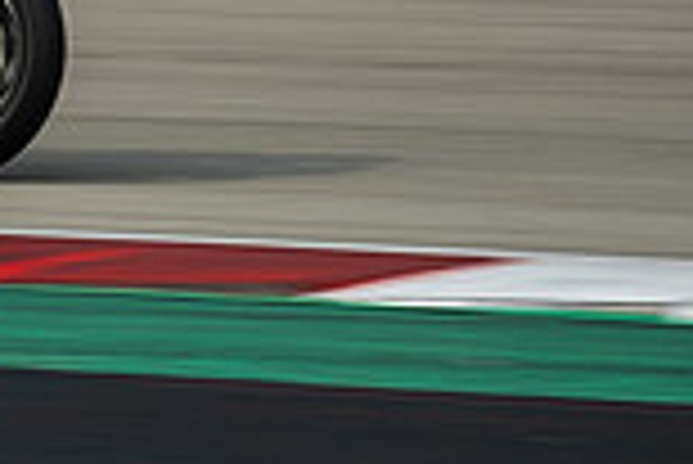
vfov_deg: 2.4
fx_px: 10867
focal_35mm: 564
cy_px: -255
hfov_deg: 3.6
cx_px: -594
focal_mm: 100
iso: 160
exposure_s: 1/200
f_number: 5.6
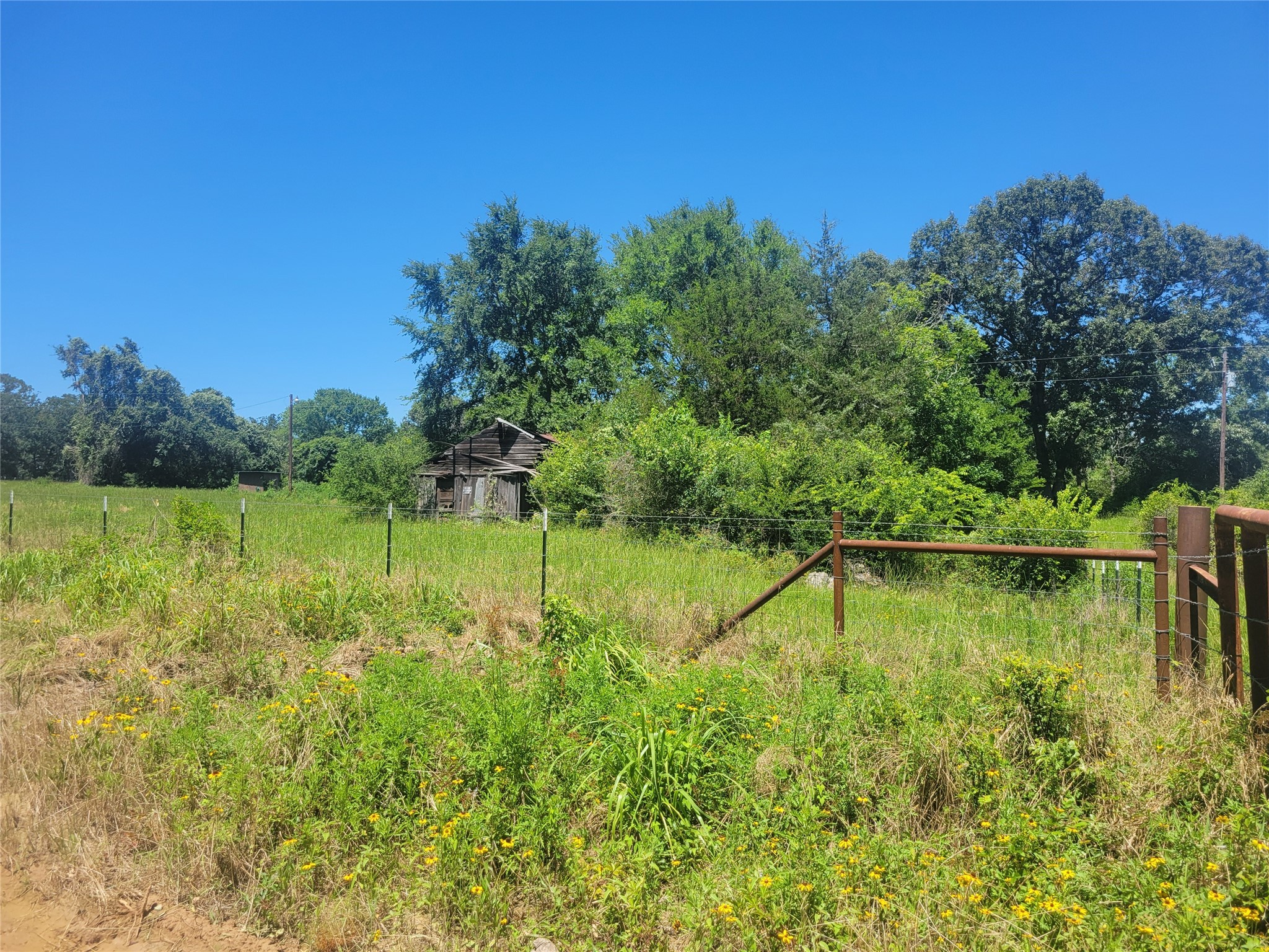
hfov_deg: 67.3
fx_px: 953
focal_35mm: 26
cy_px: 476
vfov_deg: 53.1
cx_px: 634
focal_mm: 5.4
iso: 40
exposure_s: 1/1723
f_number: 1.8
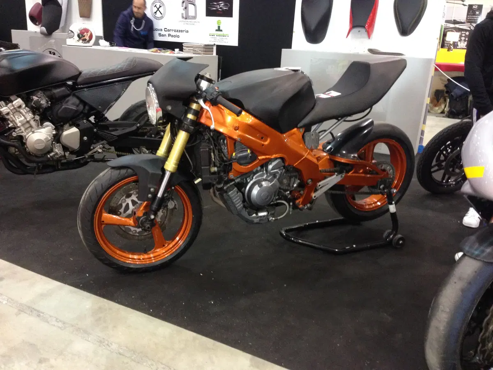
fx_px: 470
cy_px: 185
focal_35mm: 33
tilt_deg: -20.1
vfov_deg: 42.9
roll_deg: -1.9
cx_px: 246
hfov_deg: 55.4
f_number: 2.4
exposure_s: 1/17
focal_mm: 4.12
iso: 320
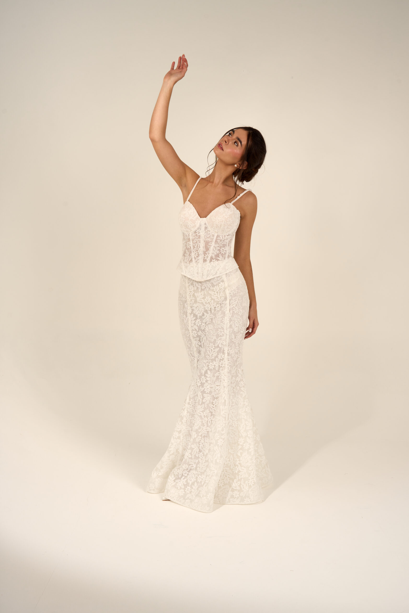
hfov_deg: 34.2
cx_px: 204
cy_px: 306
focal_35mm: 39
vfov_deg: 49.6
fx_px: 664
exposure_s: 1/200
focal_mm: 39
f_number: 10
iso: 100
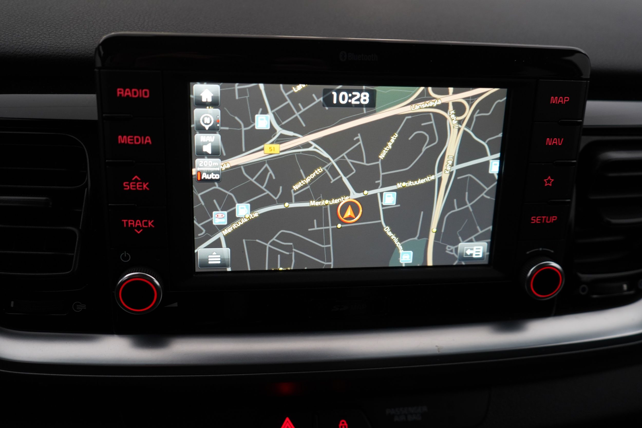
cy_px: 214
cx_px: 321
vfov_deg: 42.3
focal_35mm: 31
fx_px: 553
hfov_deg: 60.3
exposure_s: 1/60
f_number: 4
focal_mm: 31
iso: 1000
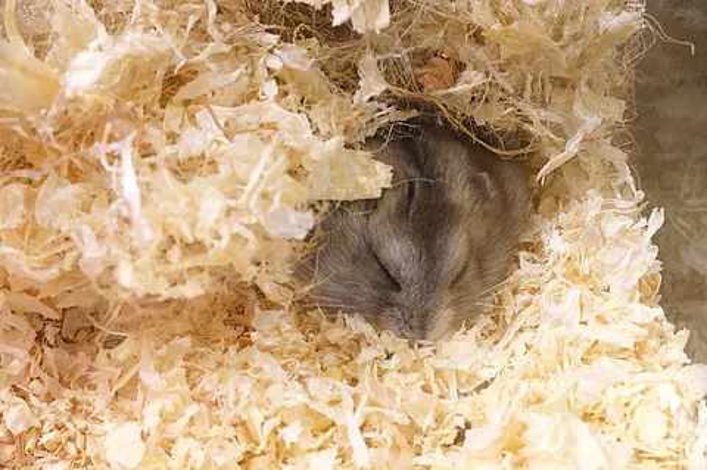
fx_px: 883
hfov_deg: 43.6
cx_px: 354
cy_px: 235
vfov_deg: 29.8
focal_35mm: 45
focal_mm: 30
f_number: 9
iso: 3200
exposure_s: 1/50
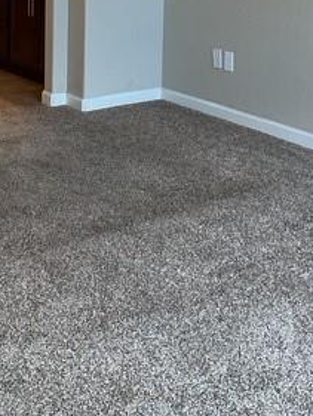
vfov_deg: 26.9
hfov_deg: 22.1
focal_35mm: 66
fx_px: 795
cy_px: -43
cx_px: 93
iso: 32
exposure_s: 1/60
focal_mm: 3
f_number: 1.8
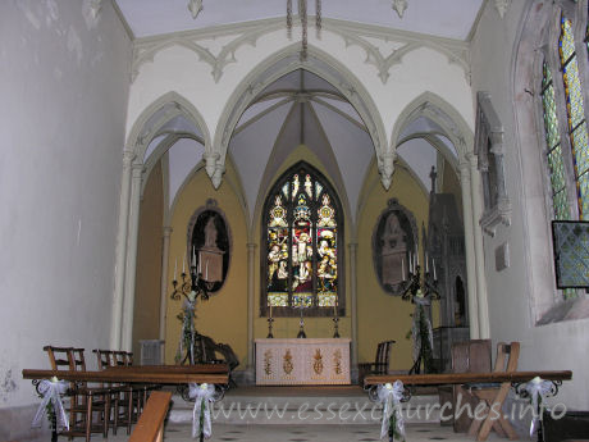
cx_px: 294
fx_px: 596
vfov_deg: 40.7
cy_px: 221
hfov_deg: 52.6
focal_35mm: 35
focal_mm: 8.9
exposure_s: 1/60.1
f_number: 2.8
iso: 126
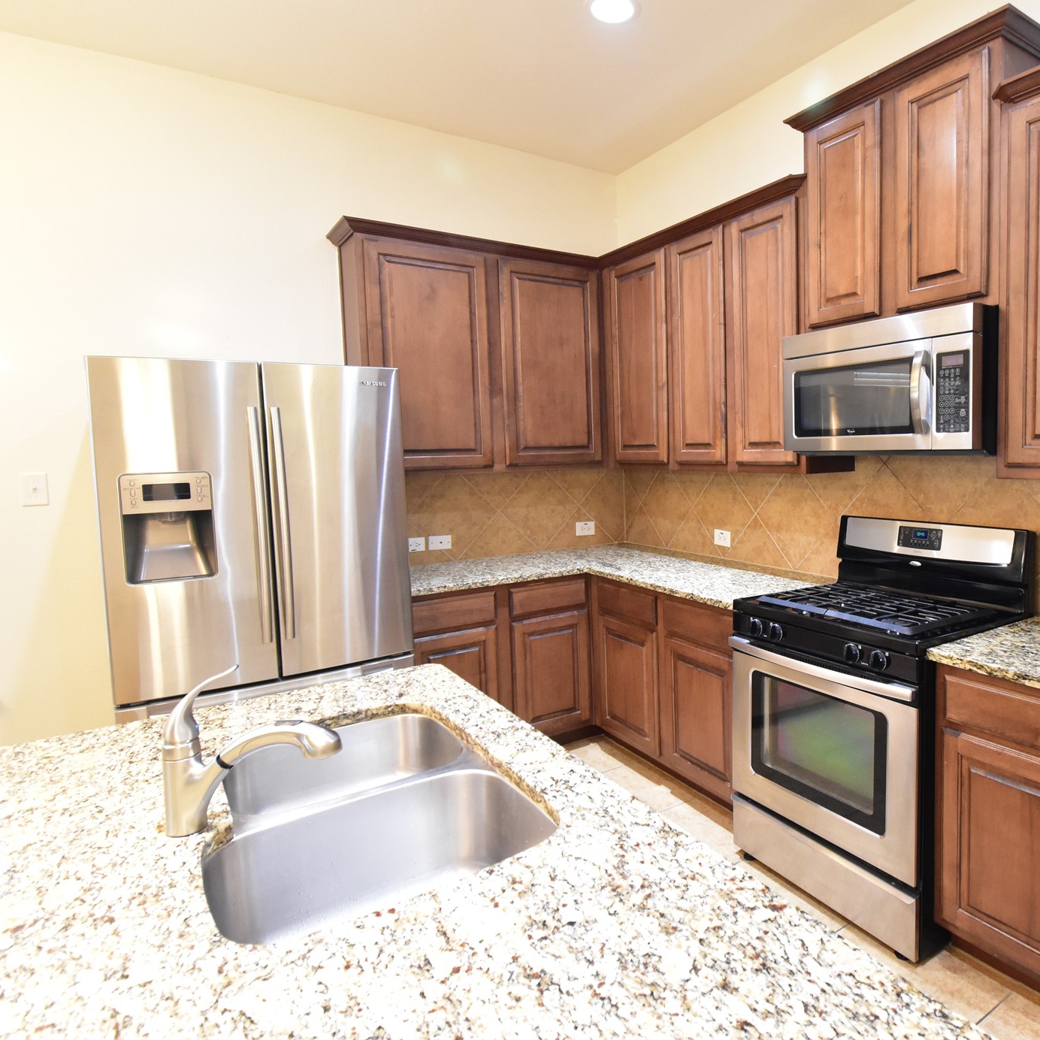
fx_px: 680
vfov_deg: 74.8
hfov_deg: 73.0
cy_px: 500
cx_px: 674
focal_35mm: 20
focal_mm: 10
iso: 2200
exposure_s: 1/15
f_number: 7.1
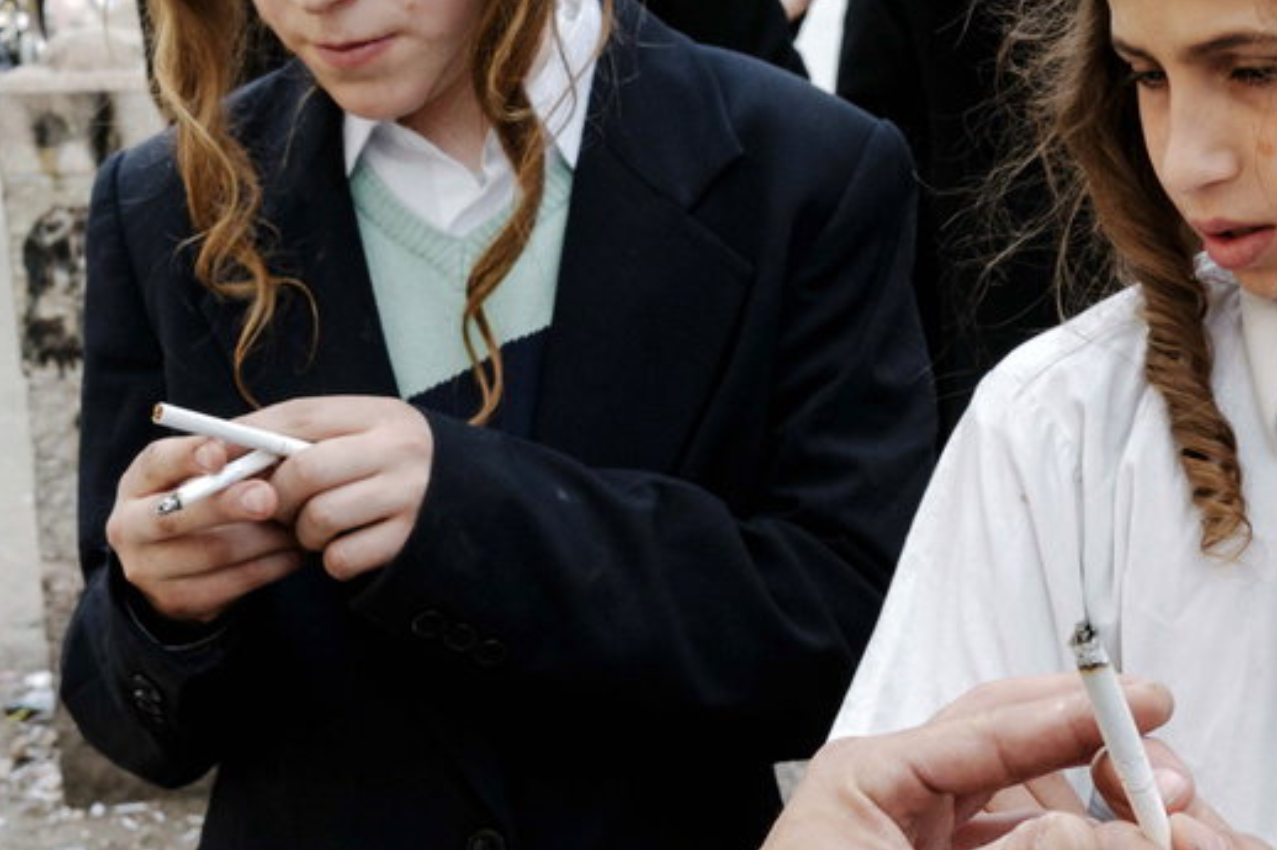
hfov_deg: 27.3
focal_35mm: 73
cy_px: 660
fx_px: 2589
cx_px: 986
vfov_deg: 18.5
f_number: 10
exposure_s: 1/400
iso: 500
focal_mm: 35
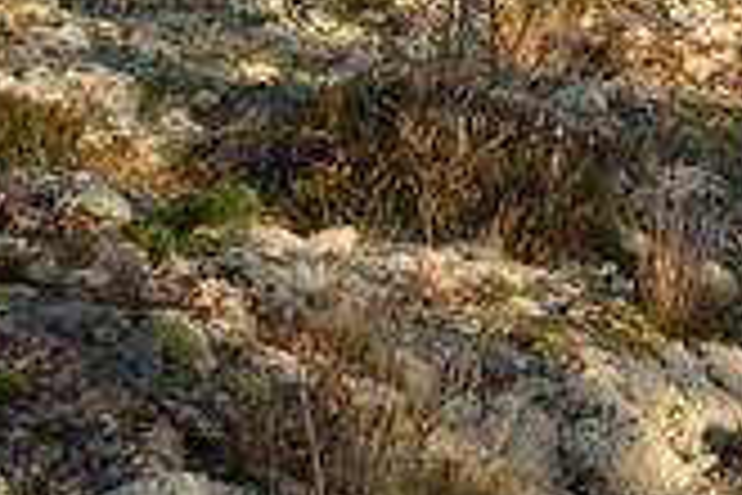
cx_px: 836
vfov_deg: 13.8
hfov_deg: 20.2
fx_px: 1979
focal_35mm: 96
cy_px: -104
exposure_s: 1/491
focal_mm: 8
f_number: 2.8
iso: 100
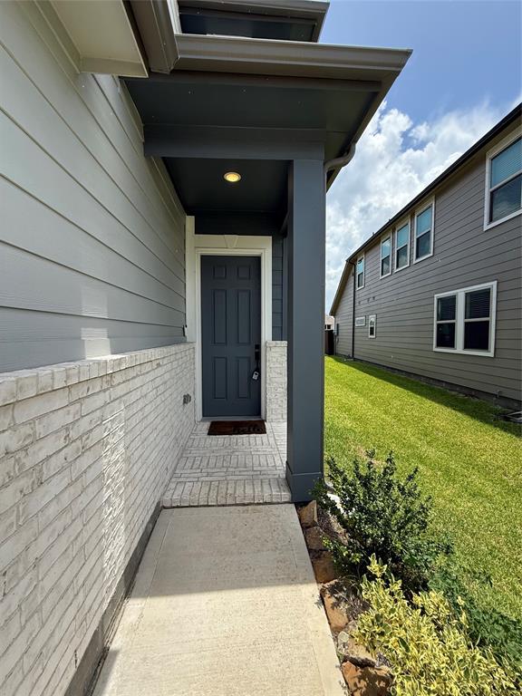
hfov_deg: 85.7
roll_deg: +0.8
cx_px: 261
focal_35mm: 14
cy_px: 348
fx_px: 281
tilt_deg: -1.9
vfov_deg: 102.1
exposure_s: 1/1312
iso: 64
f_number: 2.2
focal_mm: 2.22
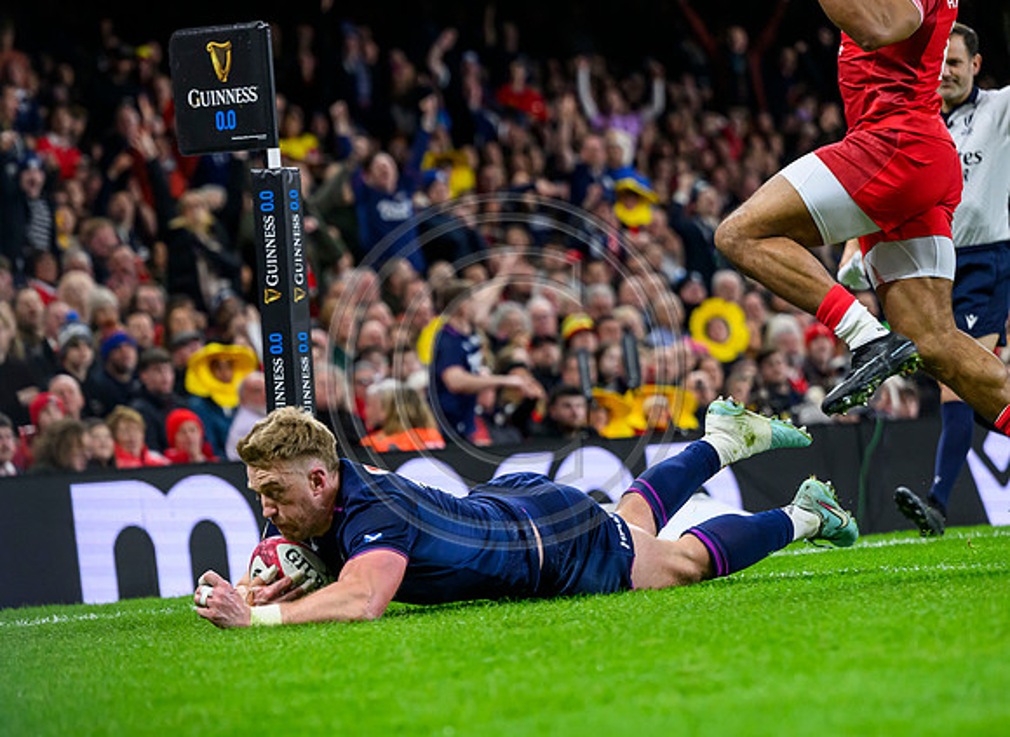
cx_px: 474
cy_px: 503
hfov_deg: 8.9
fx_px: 6497
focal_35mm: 225
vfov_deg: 6.5
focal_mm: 155
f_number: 3.5
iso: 3200
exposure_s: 1/1600
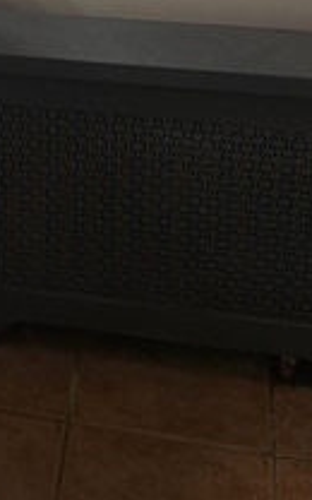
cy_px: -94
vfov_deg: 20.7
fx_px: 1279
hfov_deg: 13.0
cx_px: -185
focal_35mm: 94
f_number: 1.8
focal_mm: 5.23
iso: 50
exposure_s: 1/120
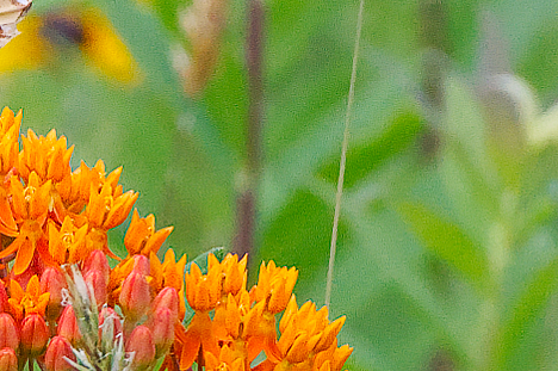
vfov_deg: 0.7
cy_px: 152
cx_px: -134
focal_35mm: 1922
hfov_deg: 1.1
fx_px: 29759
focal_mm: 500
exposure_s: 1/2000
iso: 4500
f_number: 9
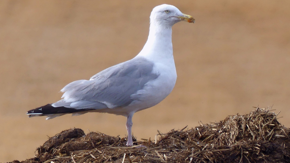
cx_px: 145
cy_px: 58
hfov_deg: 1.6
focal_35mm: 1310
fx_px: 10073
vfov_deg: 0.9
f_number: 4
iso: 100
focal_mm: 108
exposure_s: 1/640
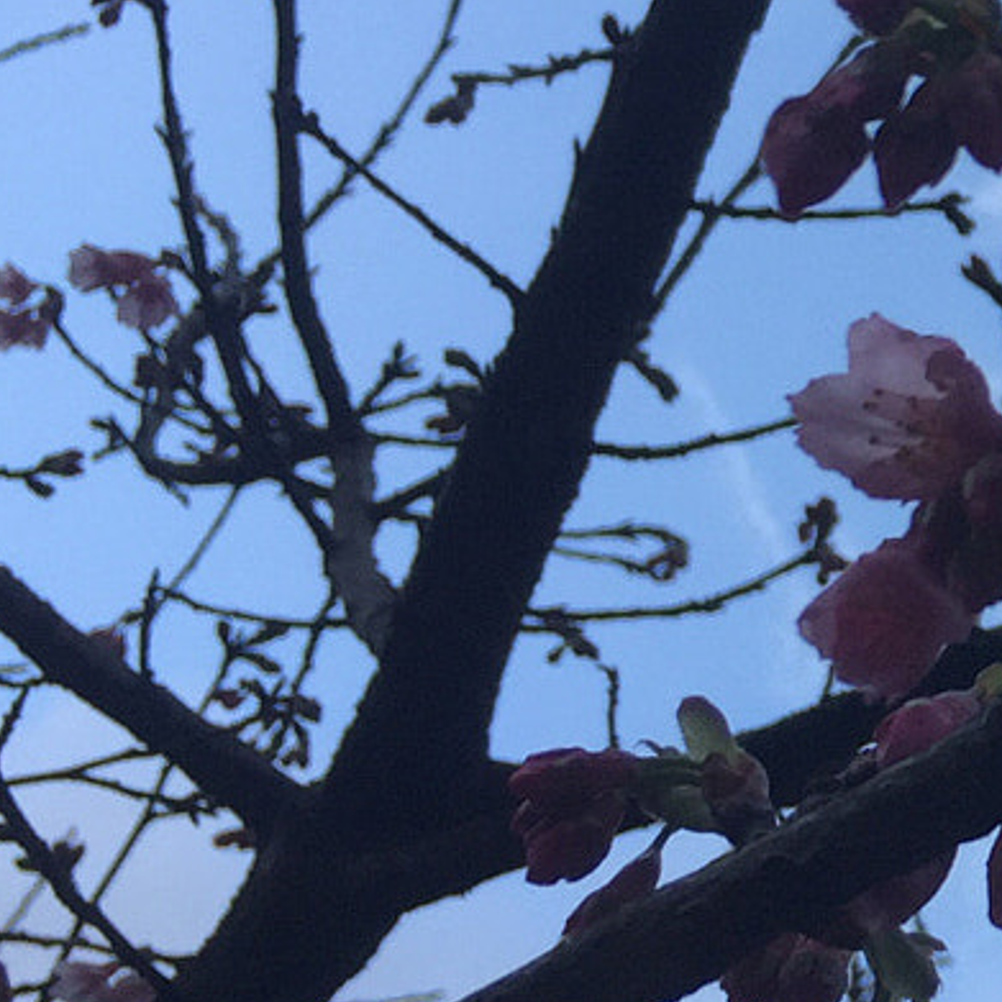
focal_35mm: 105
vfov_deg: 16.6
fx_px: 3439
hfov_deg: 14.0
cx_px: 1996
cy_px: 482
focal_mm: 4.15
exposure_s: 1/265
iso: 32
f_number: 2.2
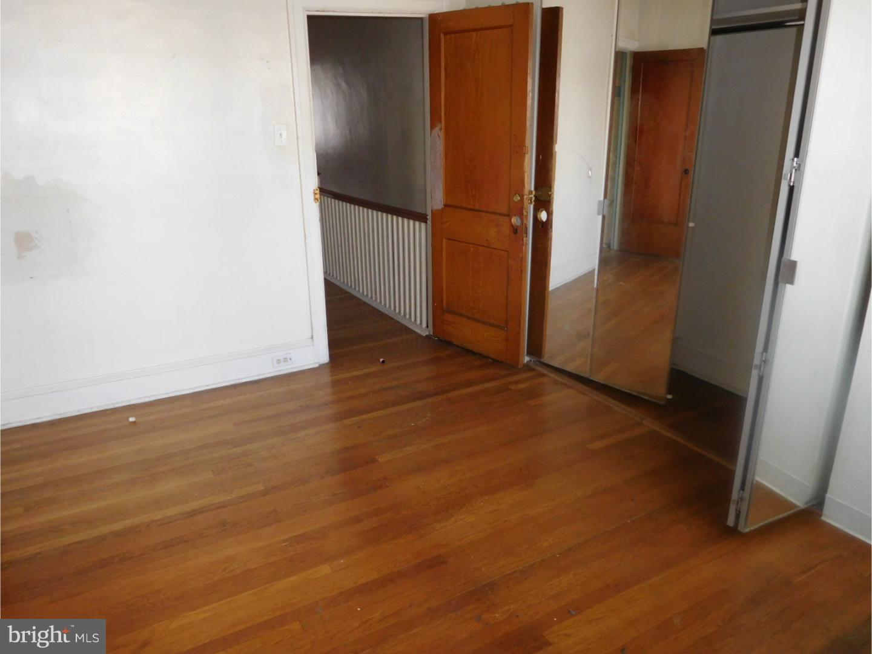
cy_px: 327
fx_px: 630
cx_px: 436
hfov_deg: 69.4
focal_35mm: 25
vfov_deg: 54.9
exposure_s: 1/30
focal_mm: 4.5
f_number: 3.4
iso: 320
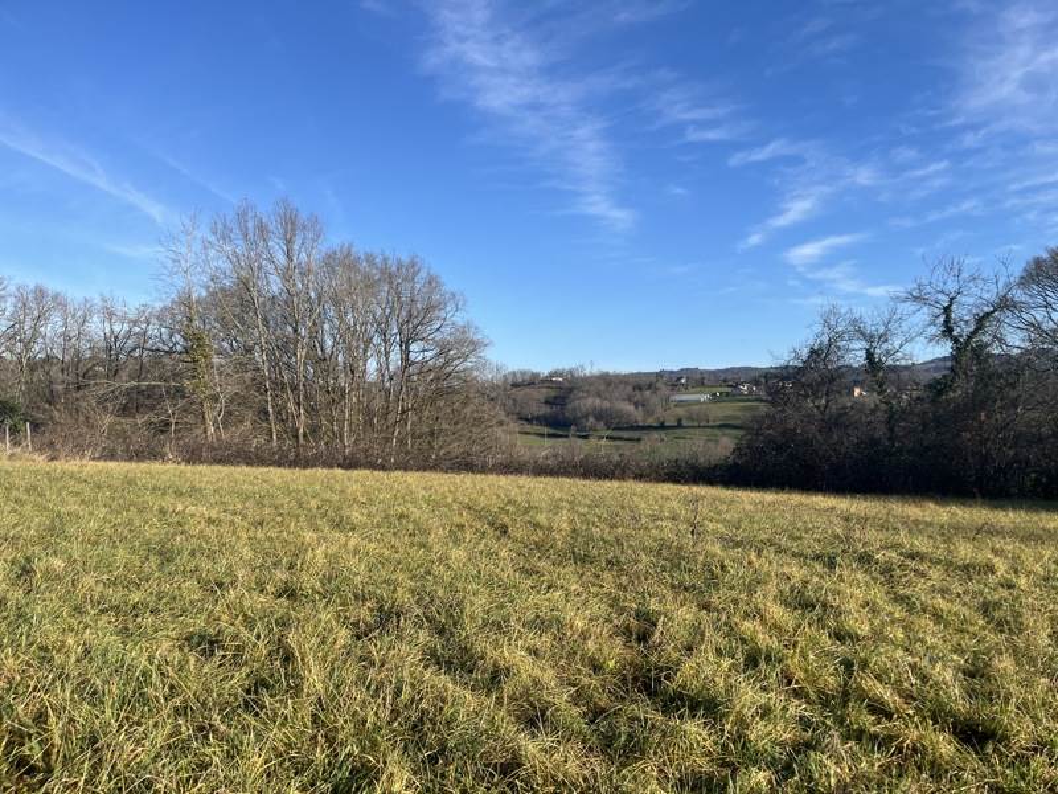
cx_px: 529
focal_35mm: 26
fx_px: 795
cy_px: 397
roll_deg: +0.4
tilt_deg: -0.3
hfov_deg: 67.3
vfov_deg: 53.1
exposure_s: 1/2899
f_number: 1.6
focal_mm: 5.1
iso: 50
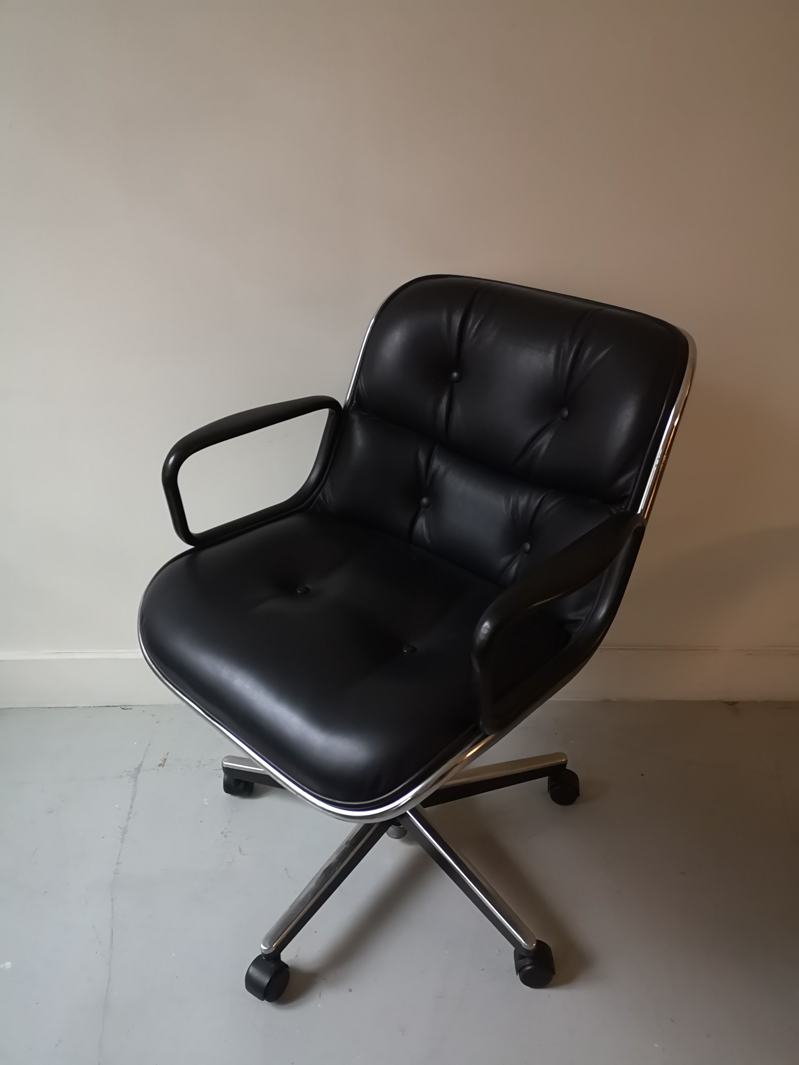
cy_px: 532
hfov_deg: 51.4
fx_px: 831
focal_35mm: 27
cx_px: 400
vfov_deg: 65.3
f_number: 1.8
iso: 500
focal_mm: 3.95
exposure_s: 1/20
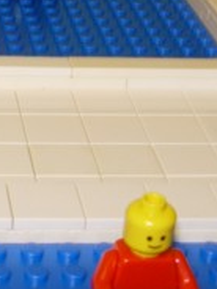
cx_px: -52
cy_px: 42
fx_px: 1036
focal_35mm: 124
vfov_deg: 15.7
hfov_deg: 11.7
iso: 79
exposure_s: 1/1.7
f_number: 4.8
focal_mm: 7.8
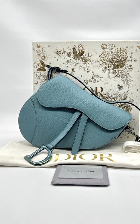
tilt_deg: -6.3
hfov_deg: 40.4
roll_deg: -0.8
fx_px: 189
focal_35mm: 31
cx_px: 84
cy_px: 102
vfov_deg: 61.1
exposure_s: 1/124
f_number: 1.5
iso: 32
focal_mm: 5.7
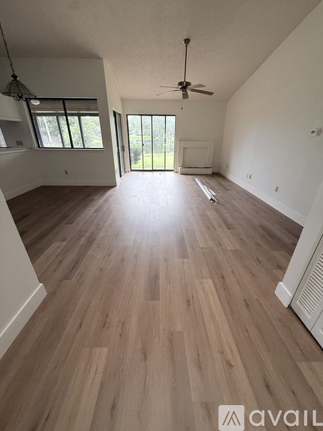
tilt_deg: -25.1
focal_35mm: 14
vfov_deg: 102.1
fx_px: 174
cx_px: 162
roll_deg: -0.7
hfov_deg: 85.7
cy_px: 216
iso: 160
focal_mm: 2.22
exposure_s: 1/99
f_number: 2.2
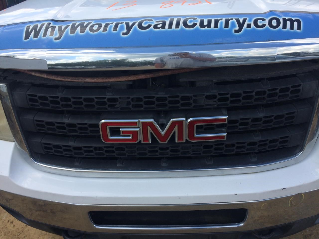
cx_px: 160
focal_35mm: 29
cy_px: 120
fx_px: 267
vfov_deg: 48.2
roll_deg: +2.8
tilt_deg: -24.7
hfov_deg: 61.7
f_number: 2.2
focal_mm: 4.15
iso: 32
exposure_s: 1/954
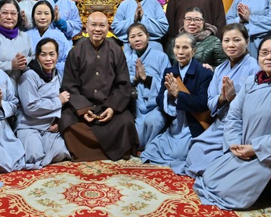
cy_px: 50
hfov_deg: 34.8
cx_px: 75
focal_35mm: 53
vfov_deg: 28.1
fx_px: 425
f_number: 5
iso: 6400
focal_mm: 30
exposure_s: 1/125
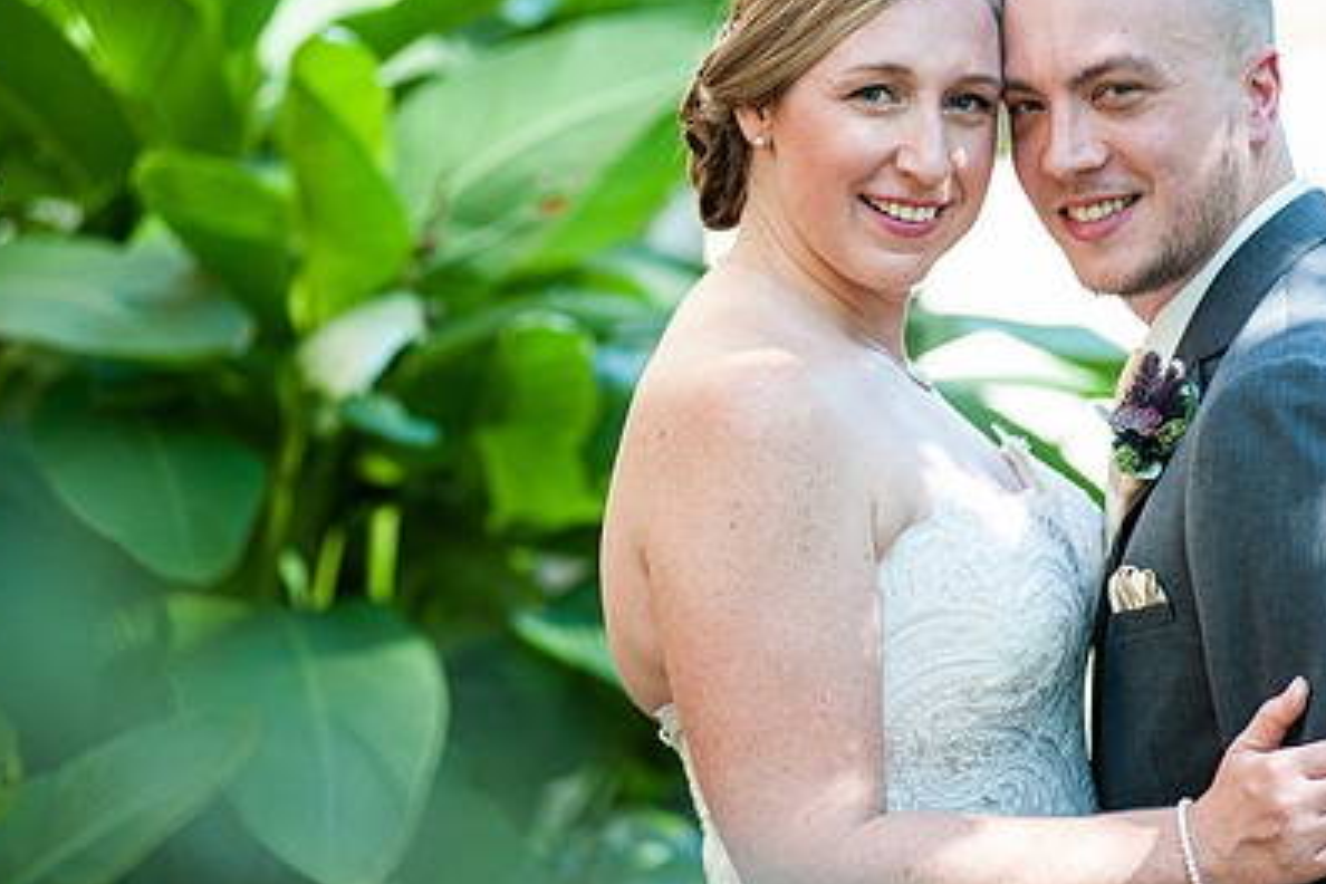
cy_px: 385
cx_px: 871
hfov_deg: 9.1
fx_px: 8361
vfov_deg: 6.1
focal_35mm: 227
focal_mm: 155
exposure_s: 1/200
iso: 160
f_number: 3.2
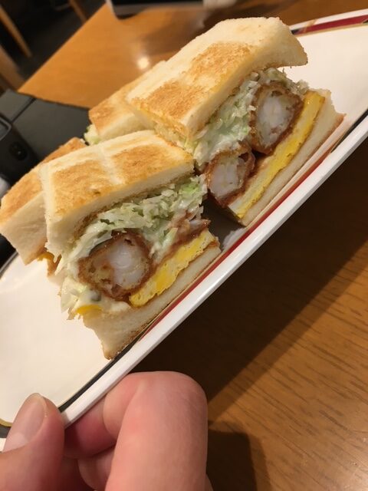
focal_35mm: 29
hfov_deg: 48.2
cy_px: 246
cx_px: 184
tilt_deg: -45.0
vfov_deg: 61.7
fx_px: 411
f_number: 2.2
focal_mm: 4.15
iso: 50
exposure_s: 1/30
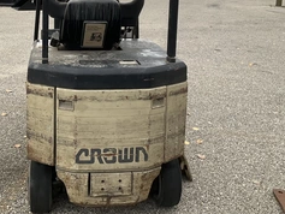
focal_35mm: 49
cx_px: 83
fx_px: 404
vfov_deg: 29.1
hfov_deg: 38.2
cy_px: 46
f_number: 1.8
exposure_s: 1/122
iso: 40
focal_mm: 3
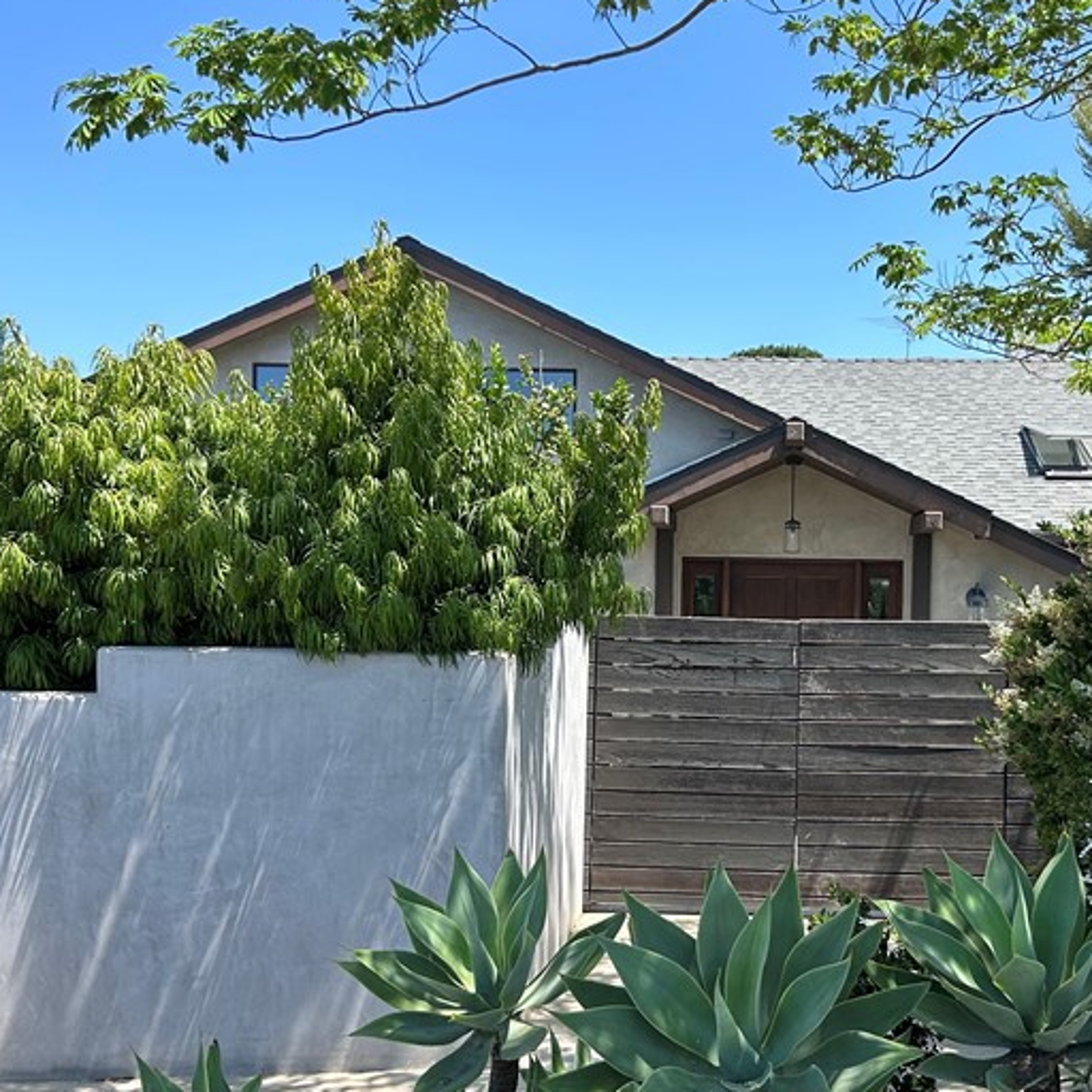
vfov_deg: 36.7
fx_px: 1642
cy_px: 651
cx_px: 695
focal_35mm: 46
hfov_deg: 36.5
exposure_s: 1/1621
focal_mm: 5.7
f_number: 1.5
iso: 50
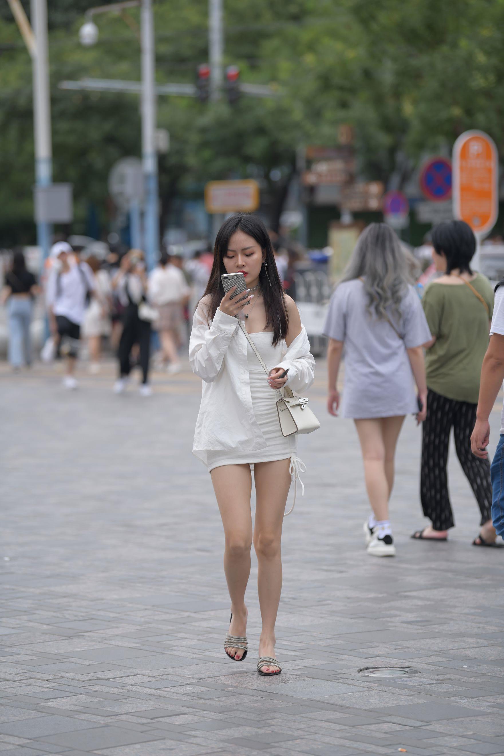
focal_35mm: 135
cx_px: 252
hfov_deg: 10.2
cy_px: 378
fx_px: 2834
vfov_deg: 15.2
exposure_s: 1/640
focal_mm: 135
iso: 280
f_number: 3.2
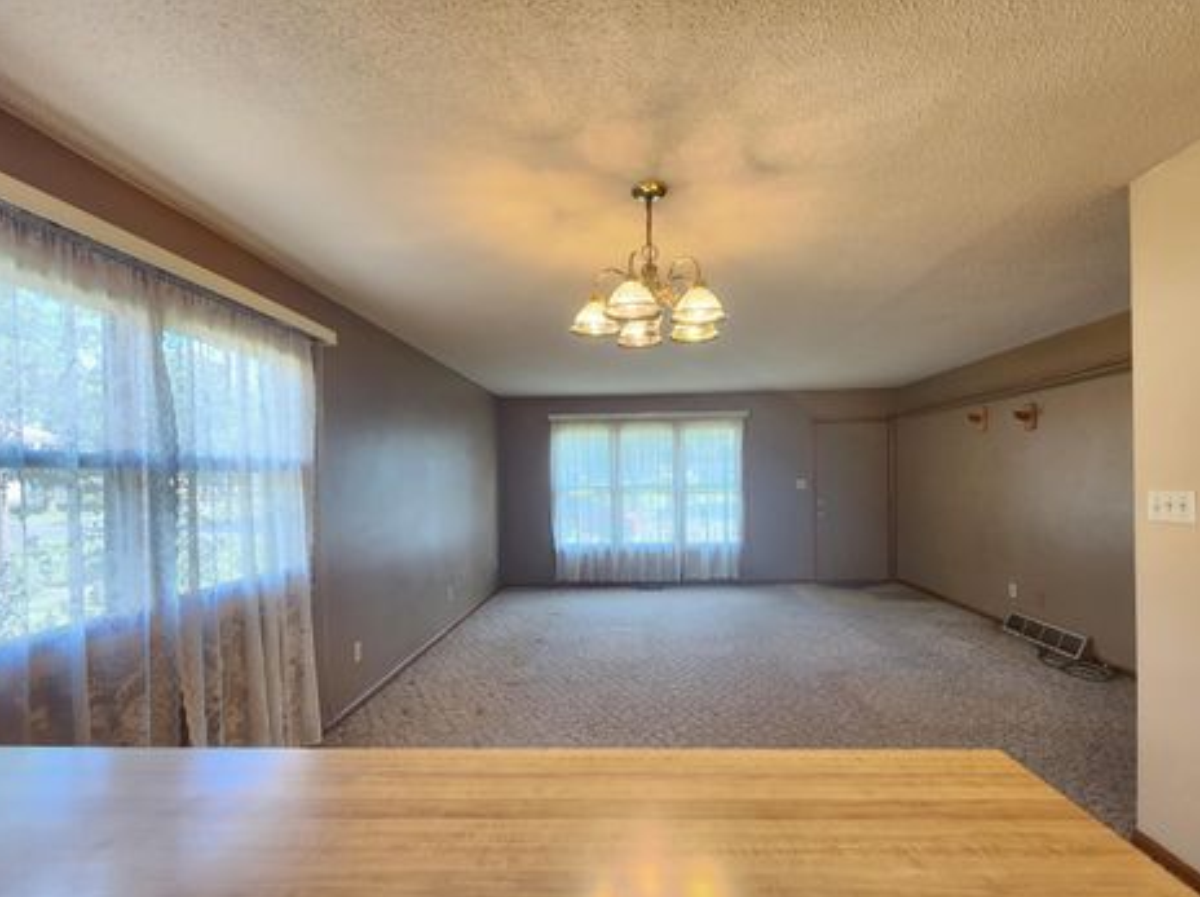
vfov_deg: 85.5
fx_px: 485
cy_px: 478
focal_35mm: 14
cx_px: 616
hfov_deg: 102.1
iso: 320
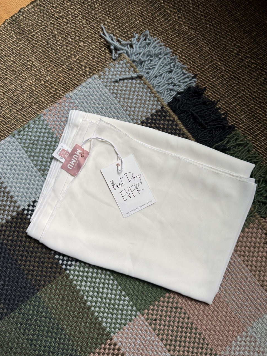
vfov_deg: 69.4
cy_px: 173
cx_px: 137
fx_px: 257
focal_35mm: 25
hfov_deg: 54.9
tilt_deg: -83.1
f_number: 1.78
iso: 200
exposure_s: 1/74
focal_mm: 6.76
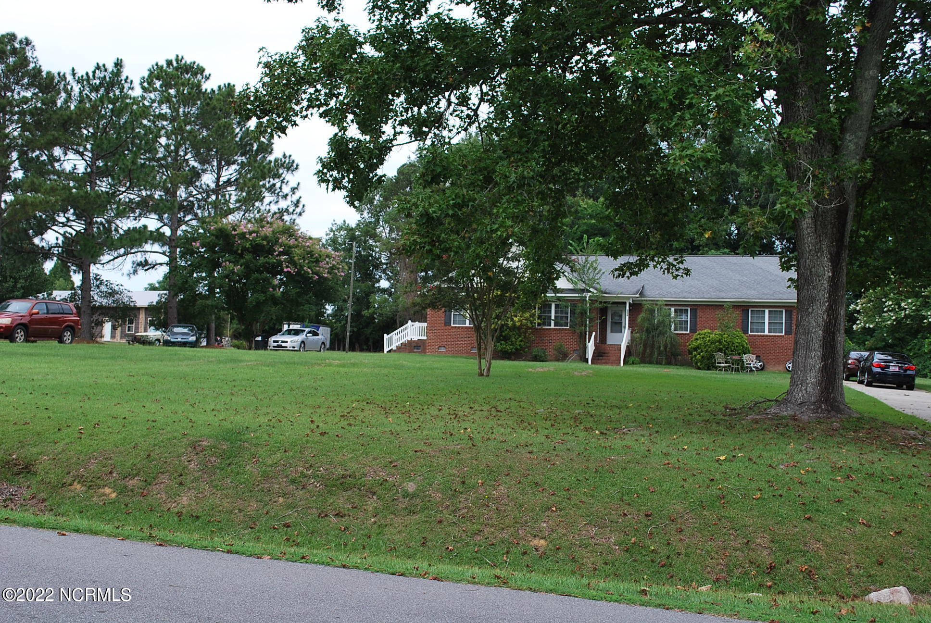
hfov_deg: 49.5
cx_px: 466
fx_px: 1010
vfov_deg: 34.3
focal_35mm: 39
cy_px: 312
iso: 100
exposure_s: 1/160
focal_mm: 26
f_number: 6.3
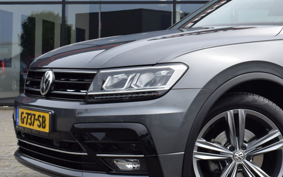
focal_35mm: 77
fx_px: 594
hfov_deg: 25.9
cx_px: 259
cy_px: 37
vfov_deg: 16.8
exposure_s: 1/320
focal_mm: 25
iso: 200
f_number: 9
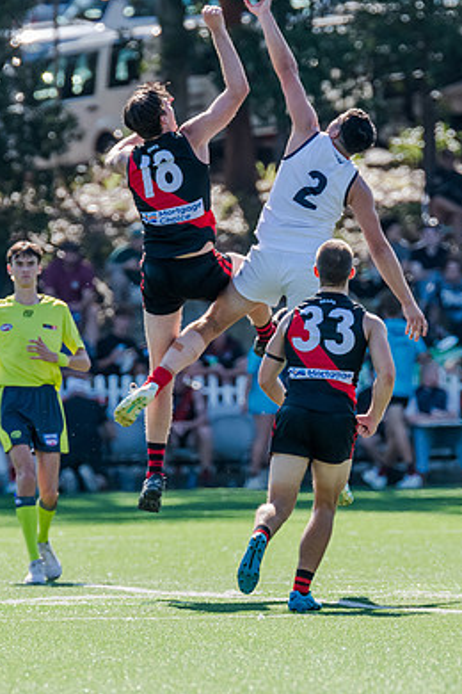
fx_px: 12685
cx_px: 294
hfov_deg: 2.1
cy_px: 312
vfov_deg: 3.1
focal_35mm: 659
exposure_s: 1/1600
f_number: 6.3
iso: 800
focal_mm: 380
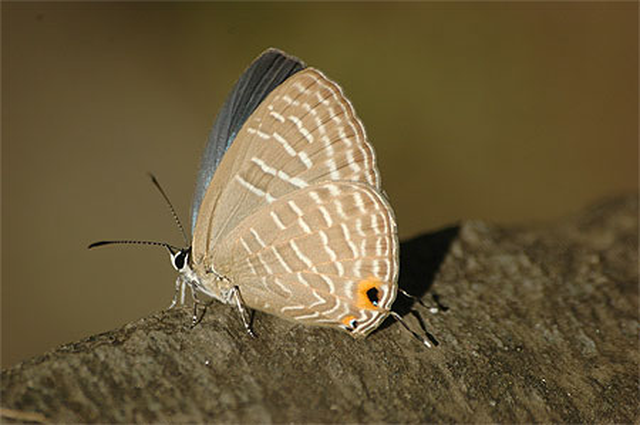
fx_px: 7991
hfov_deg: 4.6
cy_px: 212
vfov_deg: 3.0
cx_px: 320
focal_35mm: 450
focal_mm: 300
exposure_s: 1/1000
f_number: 5.6
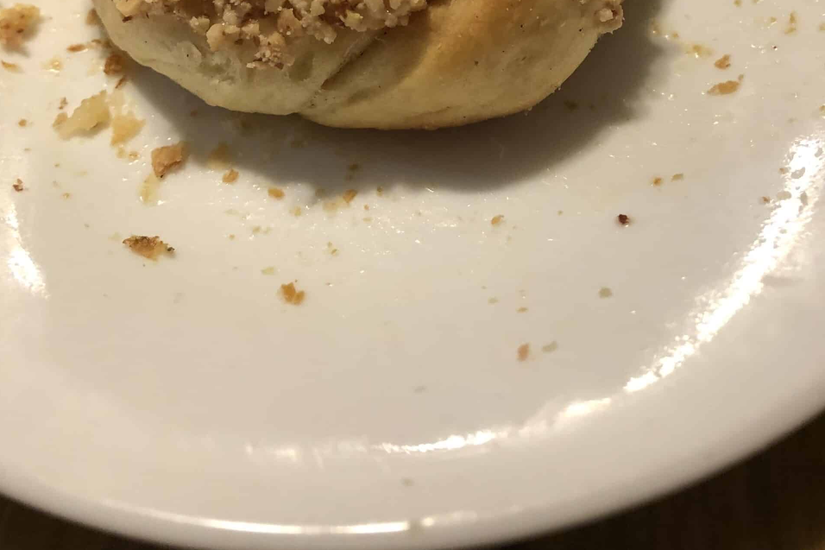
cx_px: 412
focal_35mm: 39
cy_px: 3
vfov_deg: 31.6
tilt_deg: -46.7
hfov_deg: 49.6
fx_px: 894
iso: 50
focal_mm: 3.99
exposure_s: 1/15
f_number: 1.8
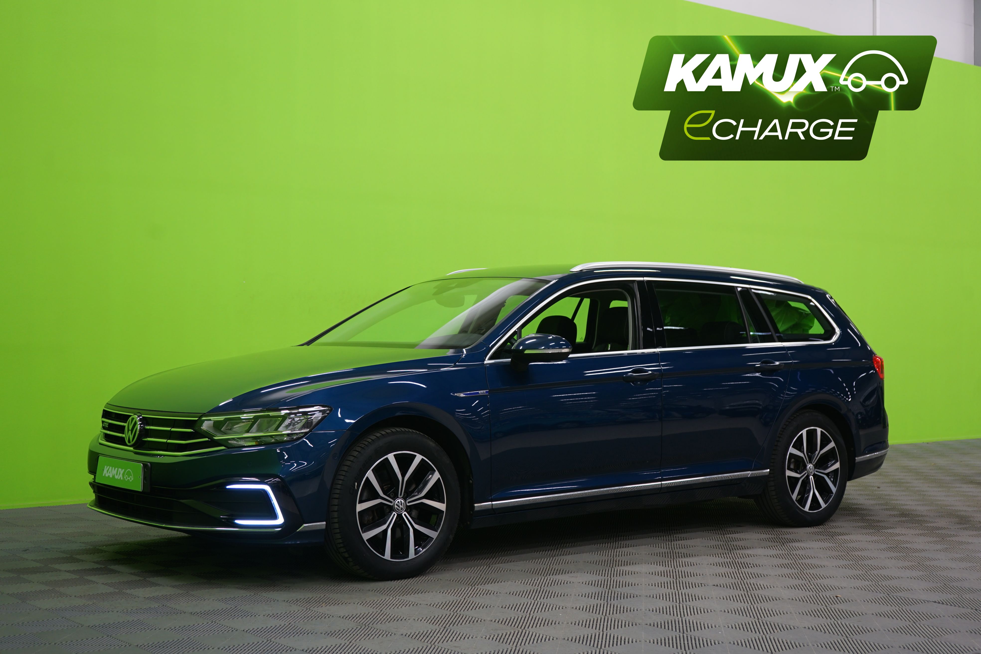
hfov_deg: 40.3
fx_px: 1335
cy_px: 327
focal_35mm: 49
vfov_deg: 27.5
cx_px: 490
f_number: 5
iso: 400
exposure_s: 1/8
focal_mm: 49
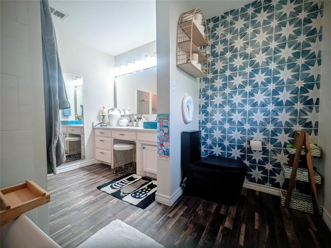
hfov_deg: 106.2
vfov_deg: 89.9
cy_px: 124
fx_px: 124
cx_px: 166
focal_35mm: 13
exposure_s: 1/40
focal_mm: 1.54
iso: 44
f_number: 2.2
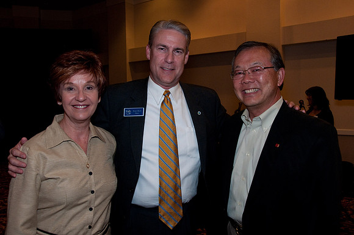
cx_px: 177
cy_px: 118
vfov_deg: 39.9
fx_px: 324
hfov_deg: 57.3
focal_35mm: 33
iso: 640
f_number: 6.3
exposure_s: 1/60
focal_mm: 22
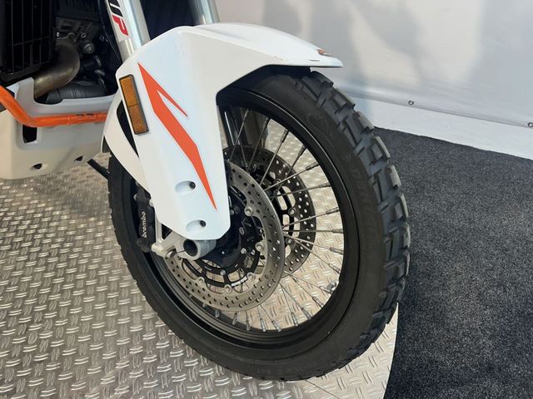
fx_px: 370
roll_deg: +2.4
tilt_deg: -36.7
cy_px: 200
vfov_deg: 56.8
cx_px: 266
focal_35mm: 24
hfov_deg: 71.6
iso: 100
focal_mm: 6.86
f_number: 1.78
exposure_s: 1/100
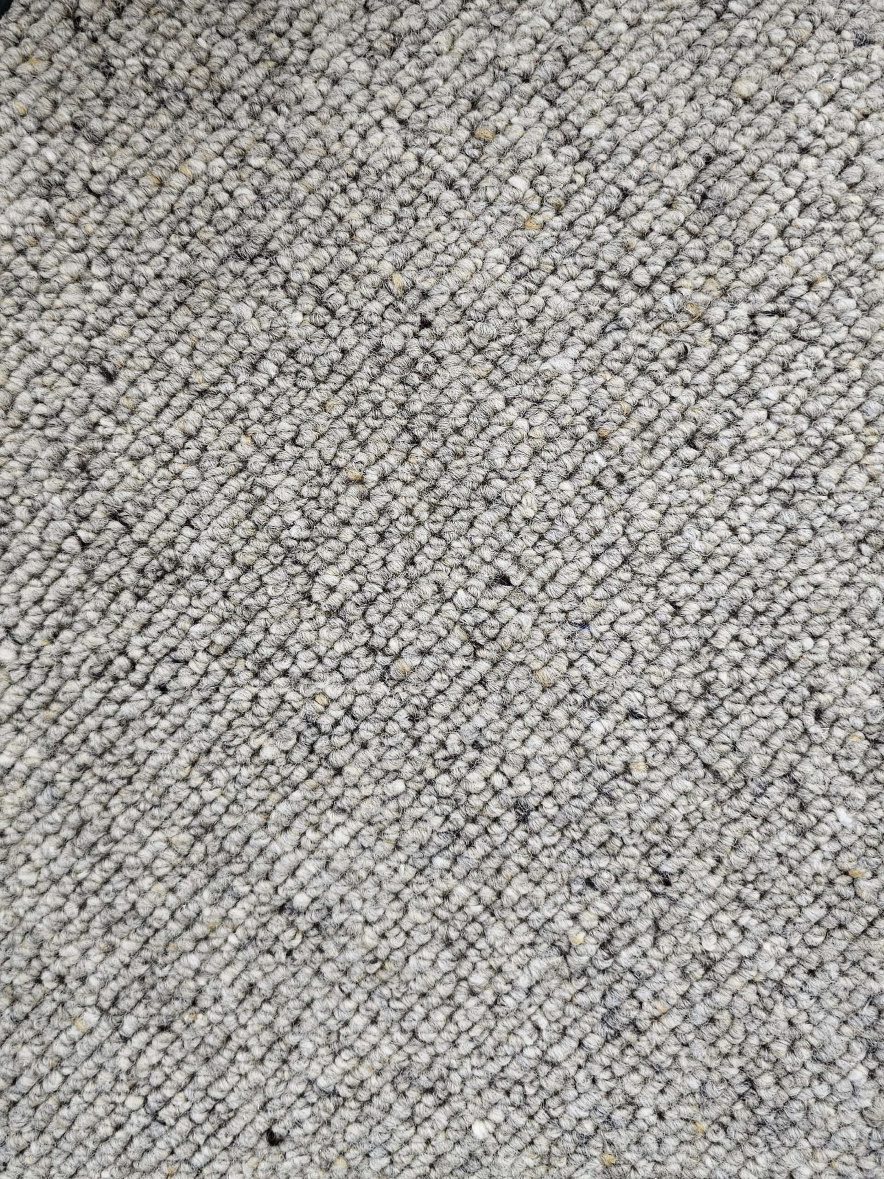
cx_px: 442
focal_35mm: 23
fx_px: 783
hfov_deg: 58.9
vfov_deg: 73.9
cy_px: 590
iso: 400
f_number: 1.7
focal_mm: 6.3
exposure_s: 1/101
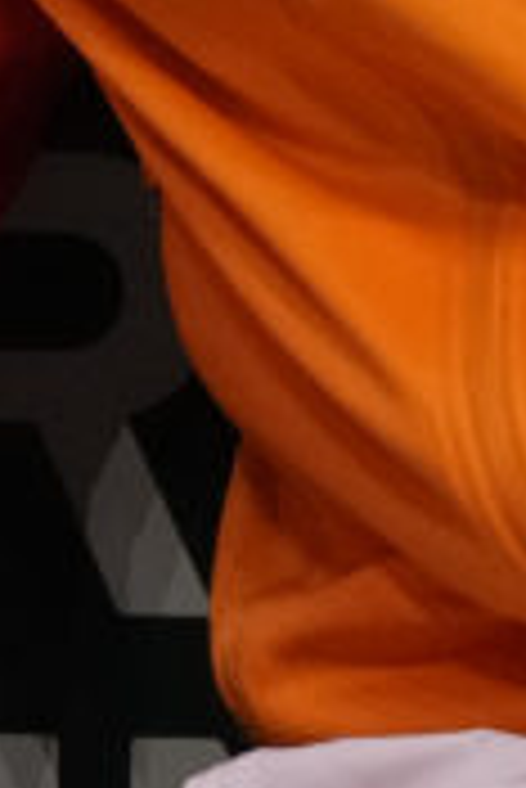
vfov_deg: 0.9
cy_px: -340
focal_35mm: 2341
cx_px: -369
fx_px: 51202
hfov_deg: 0.6
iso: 3200
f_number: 2.8
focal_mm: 400
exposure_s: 1/1600
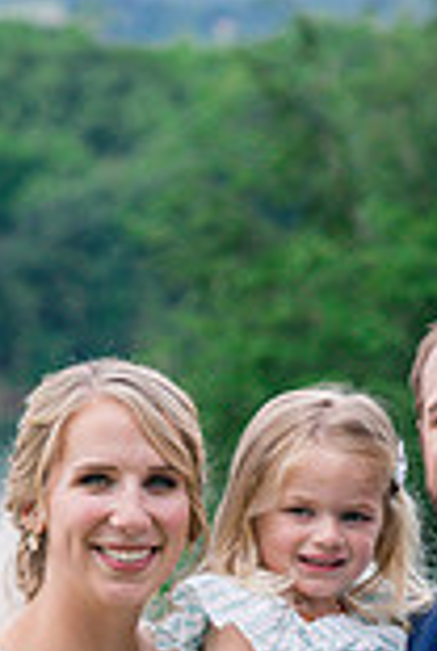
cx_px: 244
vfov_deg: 8.2
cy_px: 878
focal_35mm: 246
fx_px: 4459
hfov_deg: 5.6
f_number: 3.5
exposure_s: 1/3200
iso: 500
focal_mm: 85
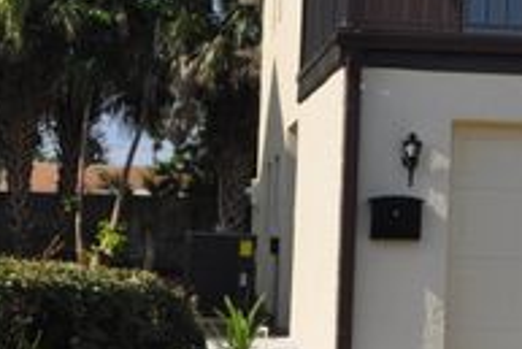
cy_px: 114
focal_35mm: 124
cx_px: 611
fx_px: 1799
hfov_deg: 15.9
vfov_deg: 11.1
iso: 400
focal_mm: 32
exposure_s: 1/1600
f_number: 6.3
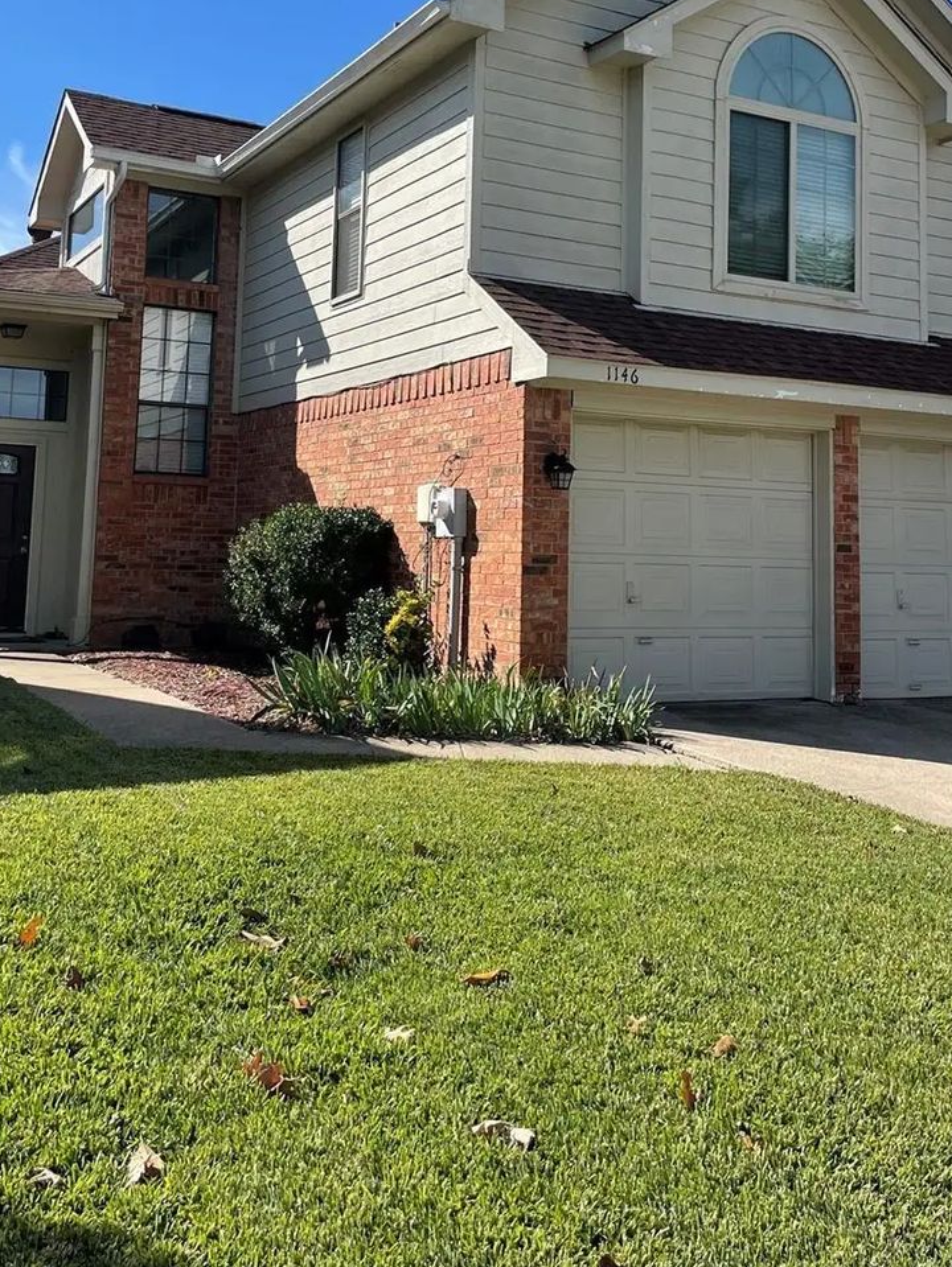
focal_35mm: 37
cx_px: 455
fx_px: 1356
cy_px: 373
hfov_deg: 38.7
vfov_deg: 48.8
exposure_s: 1/2817
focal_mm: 4.2
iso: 32
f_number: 1.6
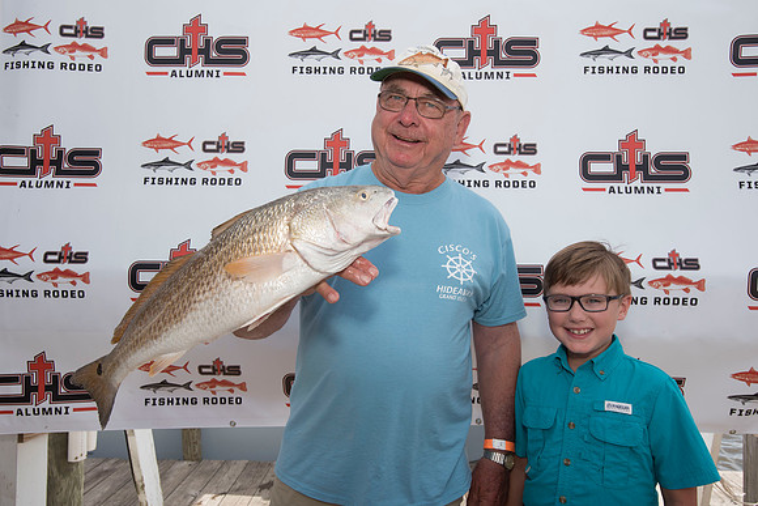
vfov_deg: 46.4
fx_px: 590
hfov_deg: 65.5
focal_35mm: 28
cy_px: 253
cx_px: 379
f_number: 9
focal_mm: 28
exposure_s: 1/250
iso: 250
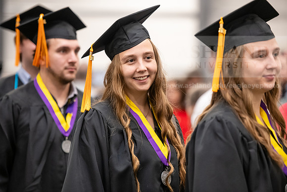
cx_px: 144
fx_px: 1356
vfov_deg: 8.1
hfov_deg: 12.1
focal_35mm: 170
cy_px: 96
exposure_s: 1/200
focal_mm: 170
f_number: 3.2
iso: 3200
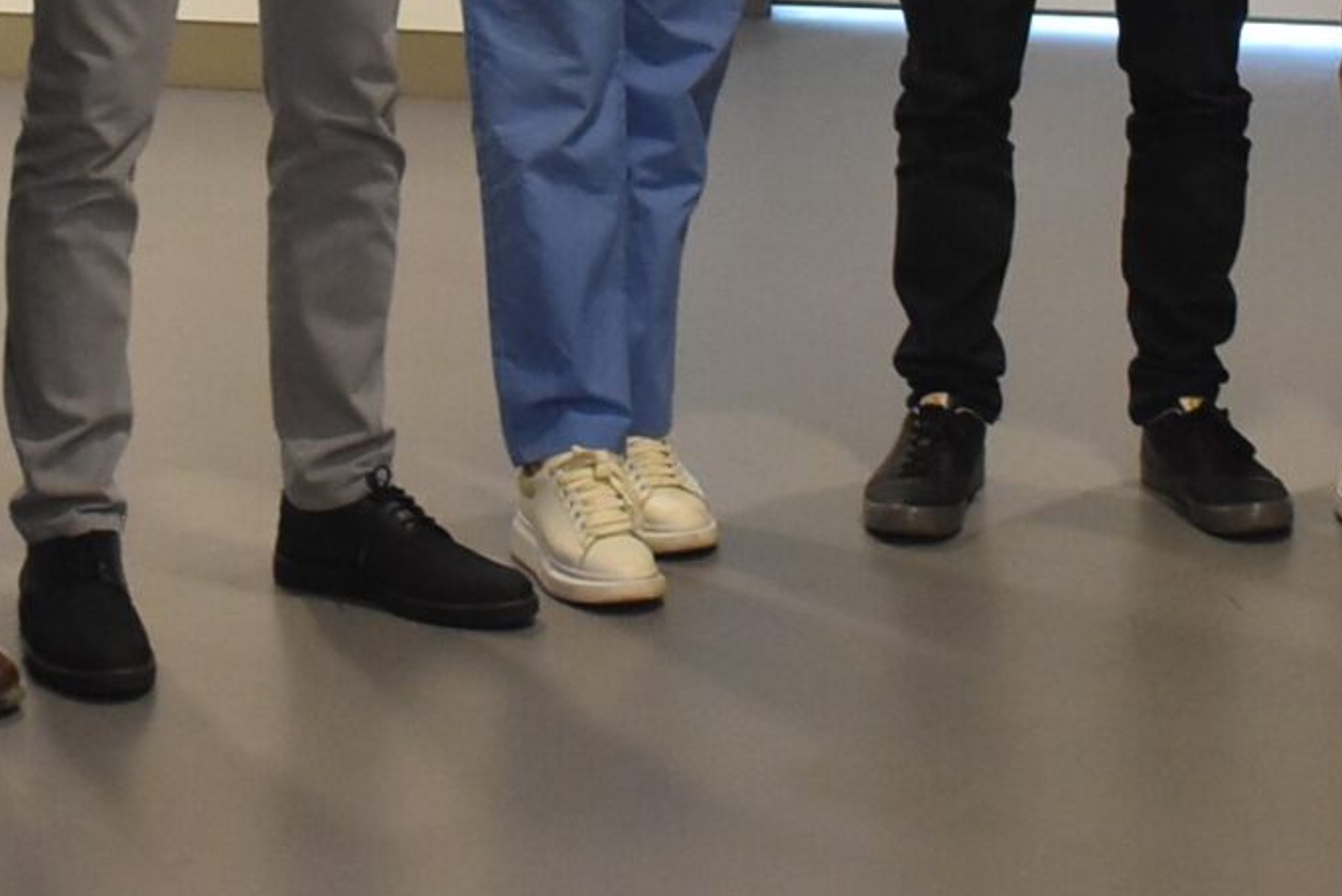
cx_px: 618
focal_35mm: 130
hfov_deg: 15.8
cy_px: -417
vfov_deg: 10.2
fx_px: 4844
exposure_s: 1/125
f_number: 5.6
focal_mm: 23
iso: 2000
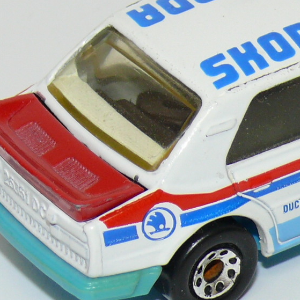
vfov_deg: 6.8
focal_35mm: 258
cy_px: 98
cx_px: 314
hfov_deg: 6.8
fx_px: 2530
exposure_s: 1/30
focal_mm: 13.3
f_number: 4
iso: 100
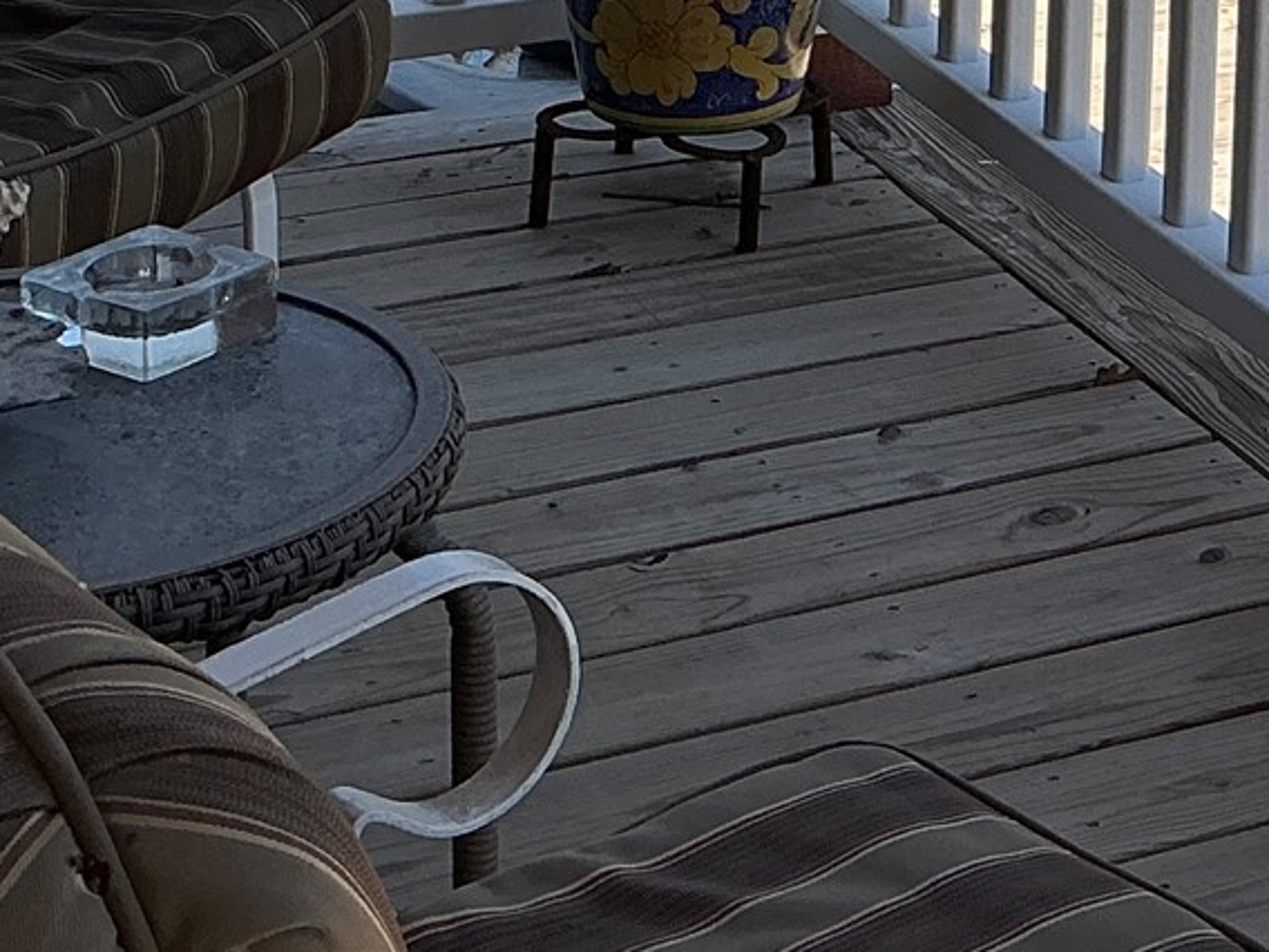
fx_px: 3703
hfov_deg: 19.1
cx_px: 1155
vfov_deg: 13.9
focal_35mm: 101
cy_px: -420
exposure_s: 1/962
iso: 25
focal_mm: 3
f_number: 1.8
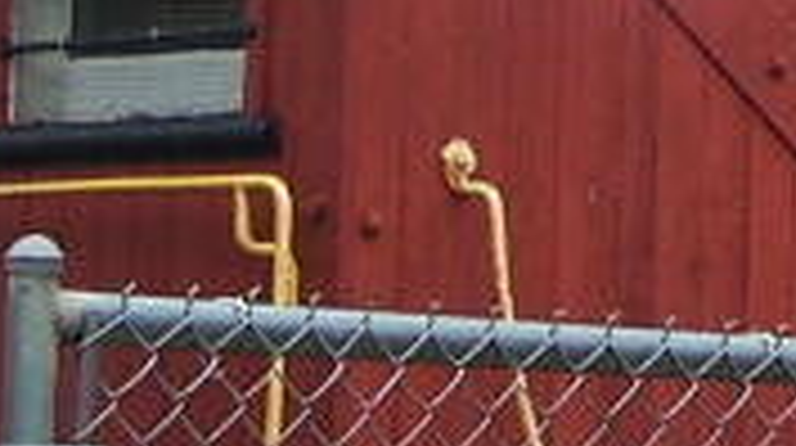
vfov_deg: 5.0
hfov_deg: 8.9
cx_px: 805
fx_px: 5059
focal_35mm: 240
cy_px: -333
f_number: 2.8
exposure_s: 1/125
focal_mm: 6.3
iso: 80
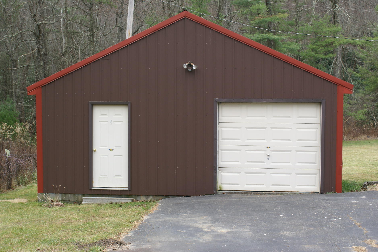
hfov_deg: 32.9
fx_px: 640
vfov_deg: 22.3
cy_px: 125
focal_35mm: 61
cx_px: 190
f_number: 6.3
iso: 100
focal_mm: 40
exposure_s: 1/100
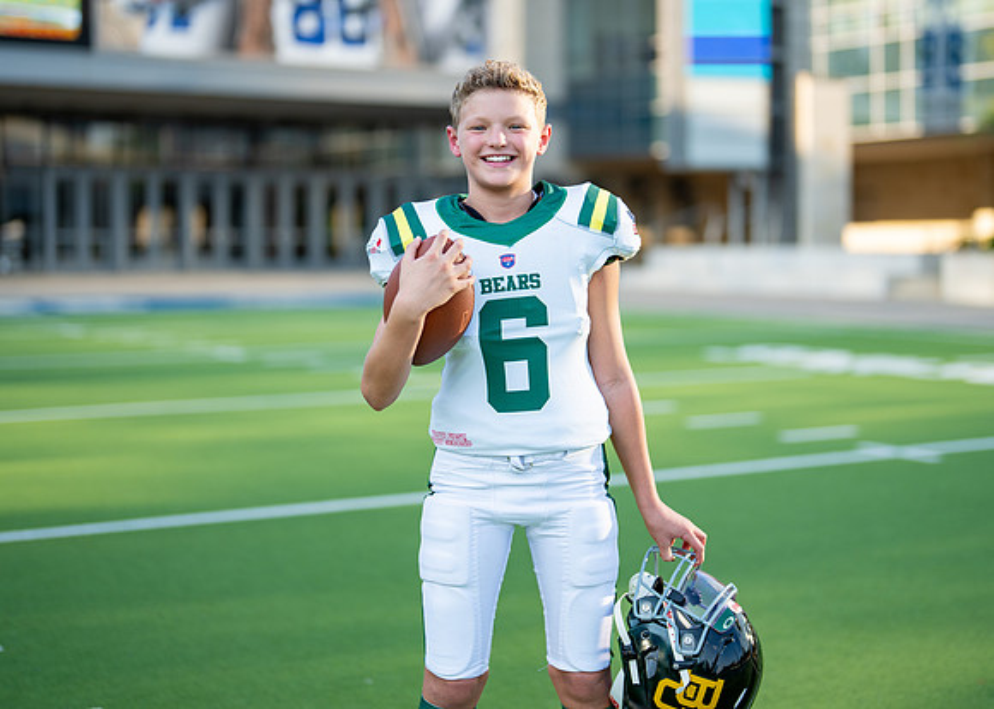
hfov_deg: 30.6
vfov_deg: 22.1
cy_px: 282
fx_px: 1817
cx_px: 533
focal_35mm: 64
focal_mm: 50
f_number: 1.2
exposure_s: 1/2500
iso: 100
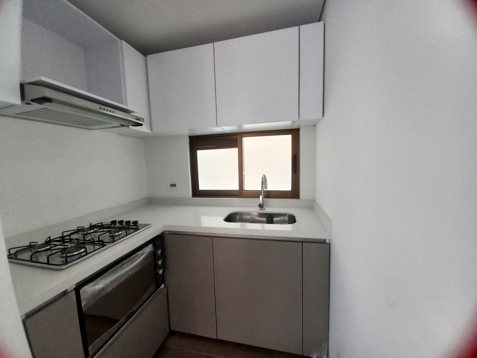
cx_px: 238
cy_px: 179
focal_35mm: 13
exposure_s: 1/15
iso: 250
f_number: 2.2
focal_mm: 1.42
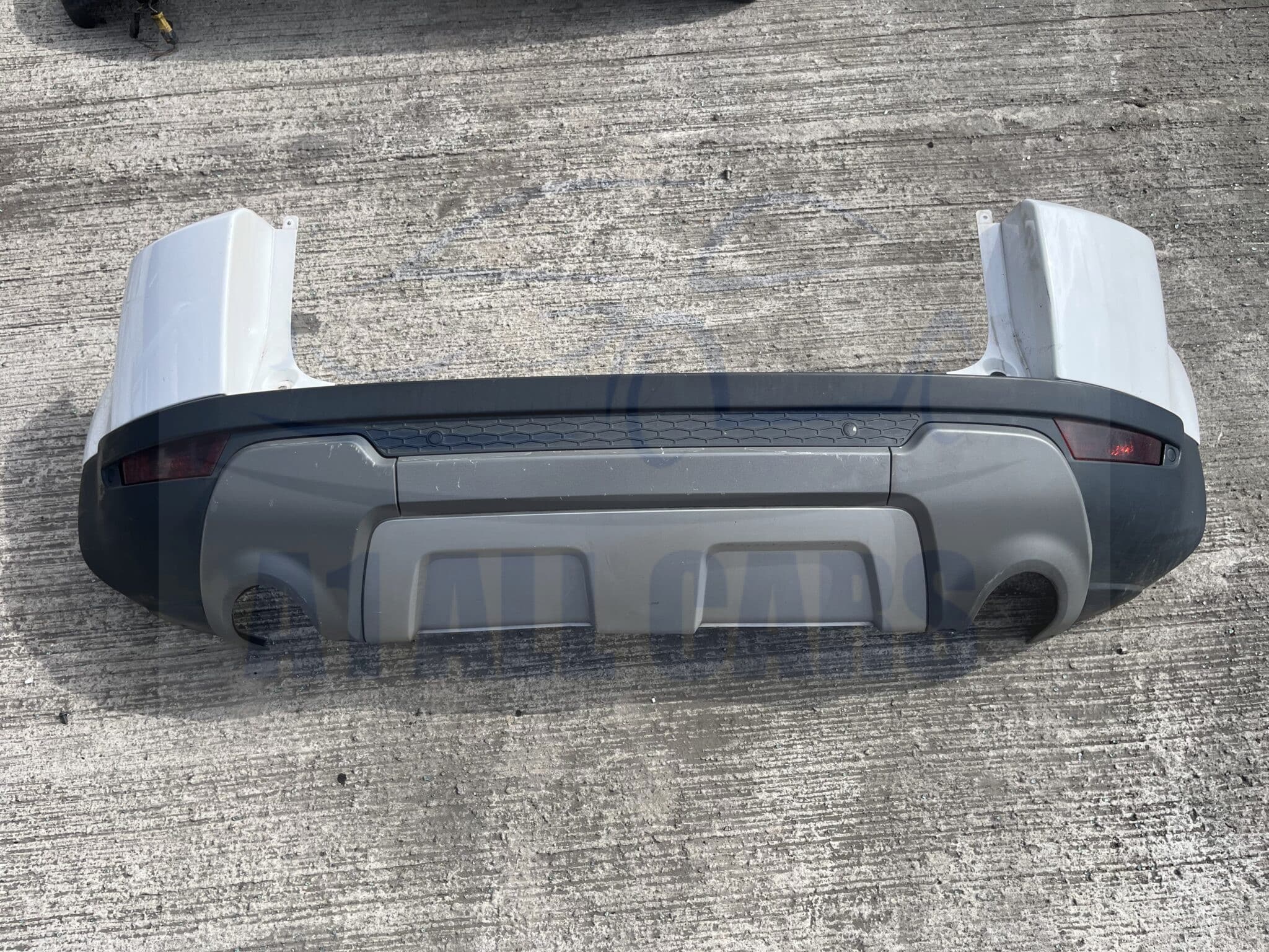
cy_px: 476
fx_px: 953
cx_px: 634
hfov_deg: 67.3
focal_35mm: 26
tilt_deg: -62.1
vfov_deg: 53.1
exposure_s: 1/2268
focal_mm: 5.1
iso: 50
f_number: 1.6
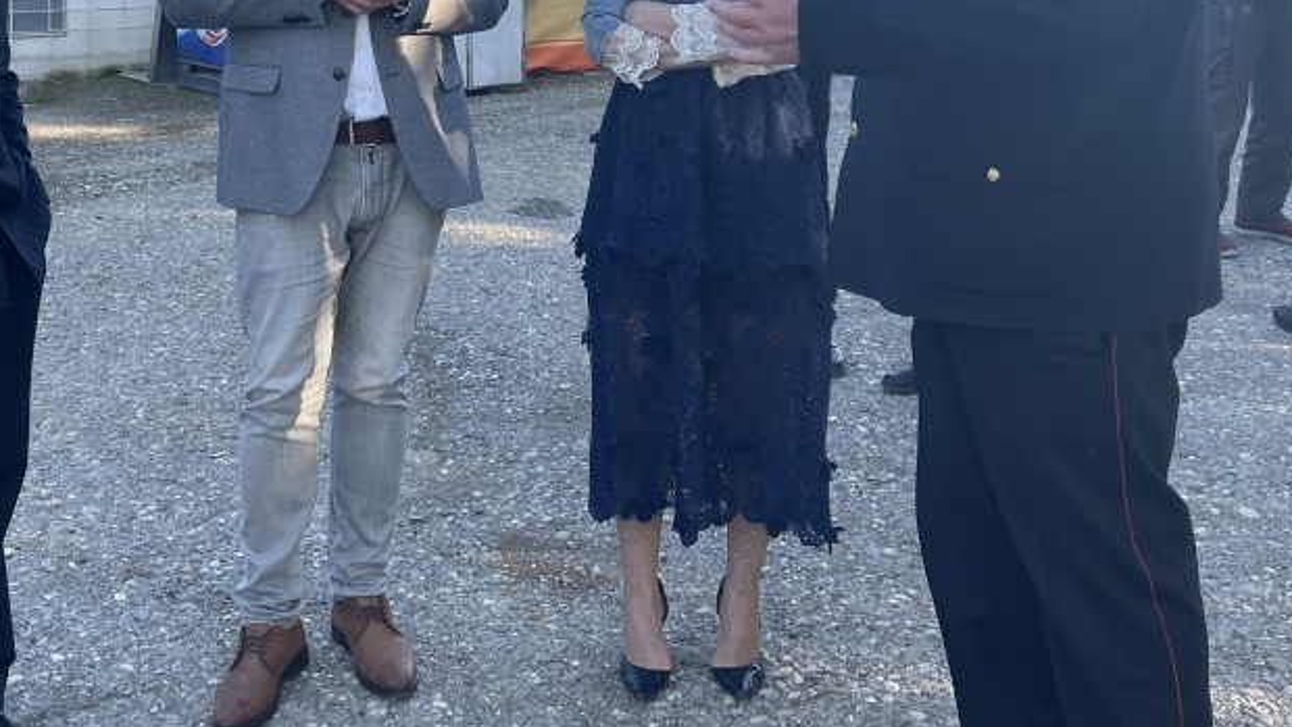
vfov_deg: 25.2
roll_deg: +0.3
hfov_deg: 44.9
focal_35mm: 45
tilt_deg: -3.1
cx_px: 450
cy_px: -2
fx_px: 1542
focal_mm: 5.1
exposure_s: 1/307
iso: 32
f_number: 1.6
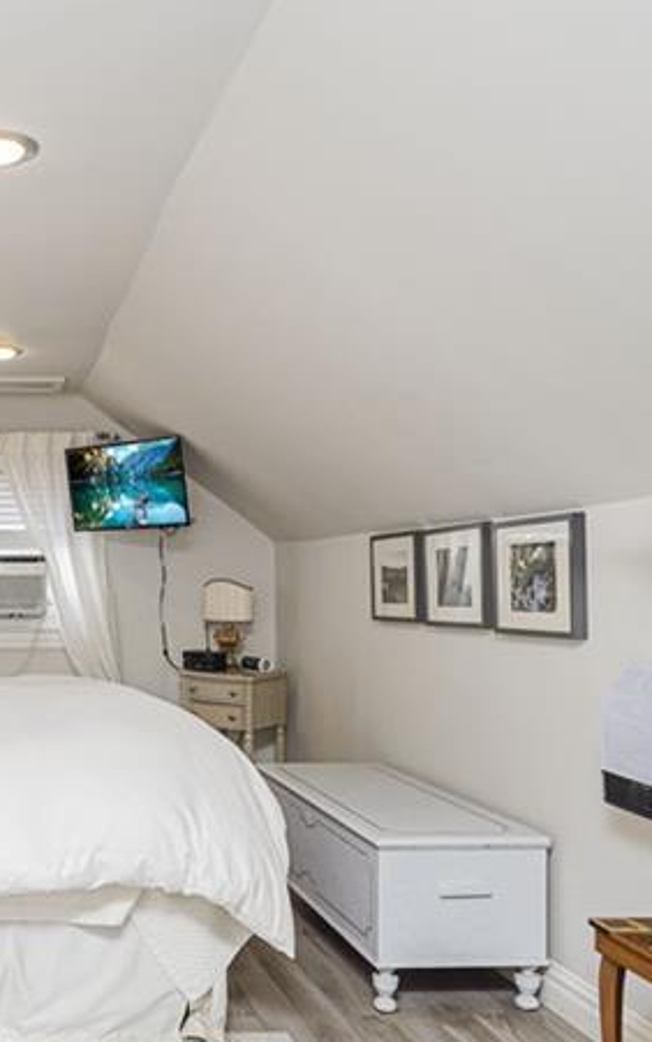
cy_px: 596
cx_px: -9
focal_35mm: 37
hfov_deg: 31.7
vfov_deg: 52.6
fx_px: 1052
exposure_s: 1/40
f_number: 4.5
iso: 100
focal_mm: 16
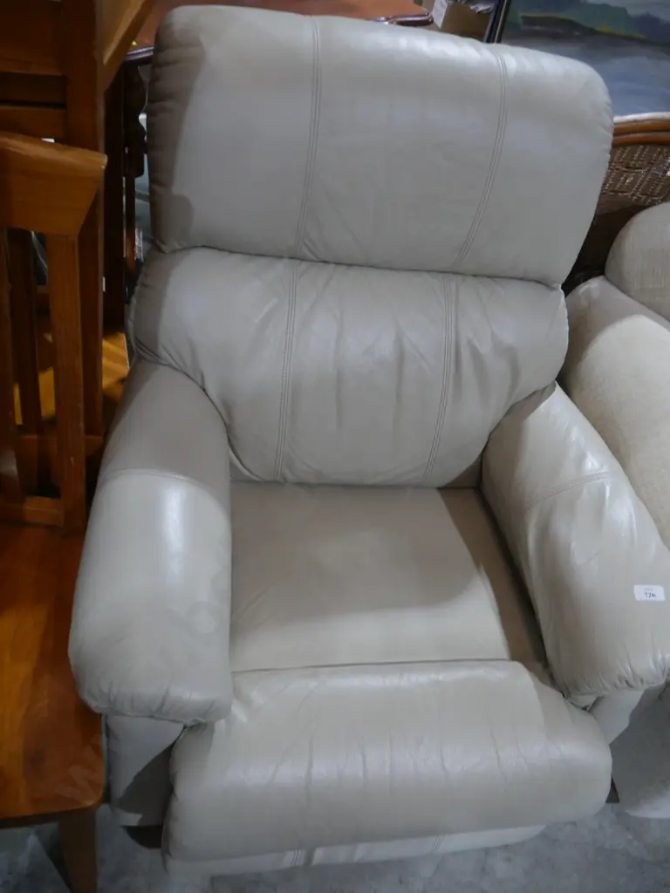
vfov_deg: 63.4
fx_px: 723
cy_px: 446
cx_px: 335
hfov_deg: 49.7
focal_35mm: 28
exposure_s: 1/60
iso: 500
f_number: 3.5
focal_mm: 14
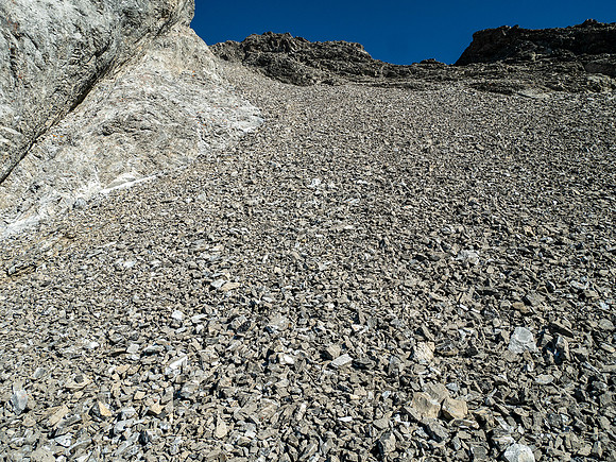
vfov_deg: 56.8
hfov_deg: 71.6
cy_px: 231
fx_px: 427
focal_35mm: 24
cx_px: 308
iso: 200
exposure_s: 1/640
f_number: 8
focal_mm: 12
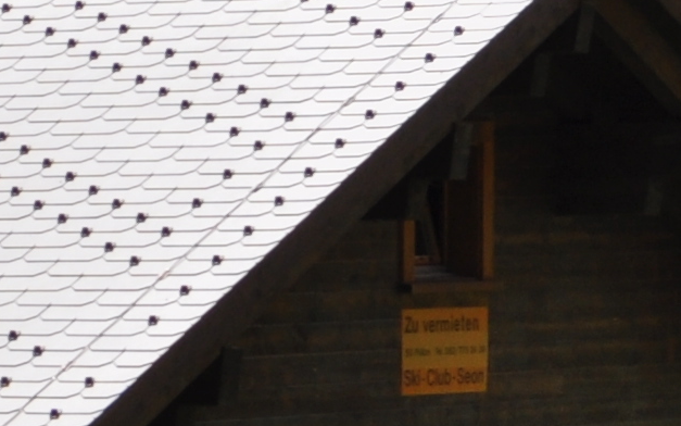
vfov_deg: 3.6
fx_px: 6589
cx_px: -716
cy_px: 1045
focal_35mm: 355
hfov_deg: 5.8
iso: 200
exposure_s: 1/250
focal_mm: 34
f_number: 8
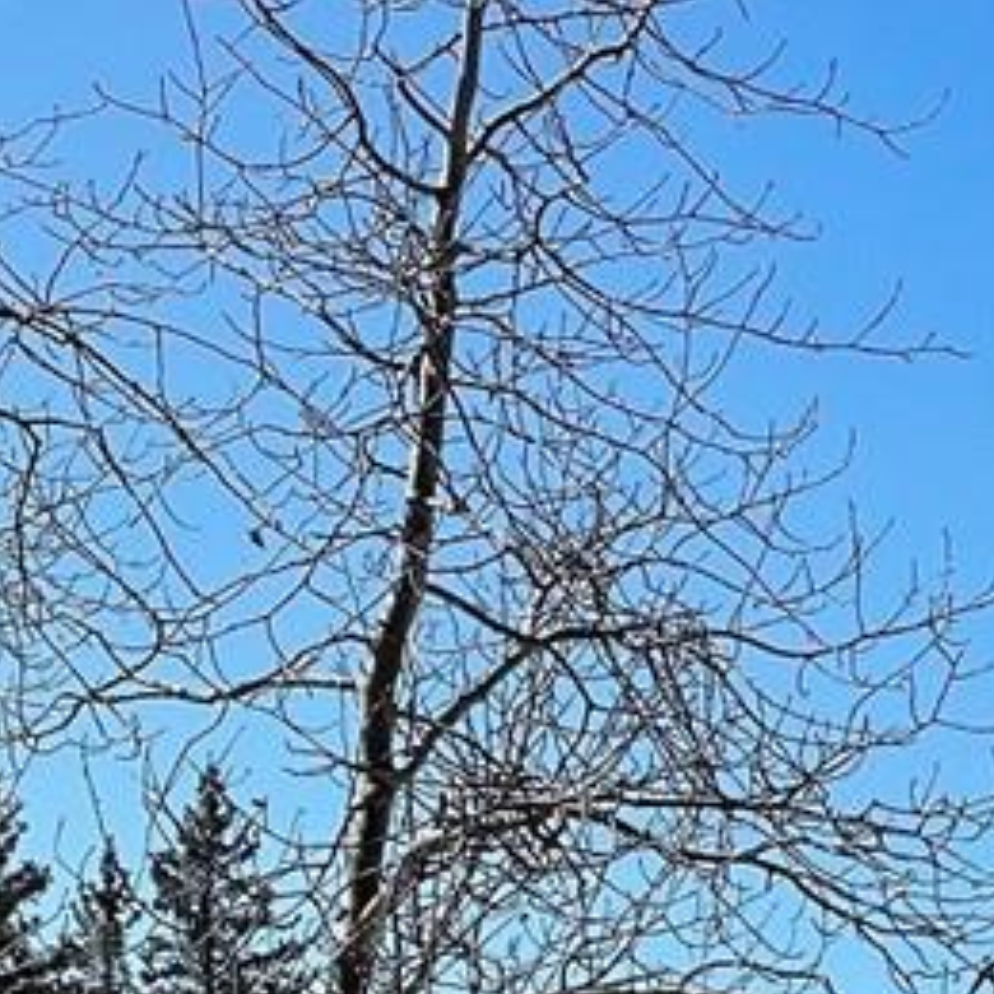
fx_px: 5880
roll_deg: -1.4
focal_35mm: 181
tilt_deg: +3.1
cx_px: 1460
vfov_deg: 9.6
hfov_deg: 9.4
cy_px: 1036
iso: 25
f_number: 2
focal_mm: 6
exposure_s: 1/1996
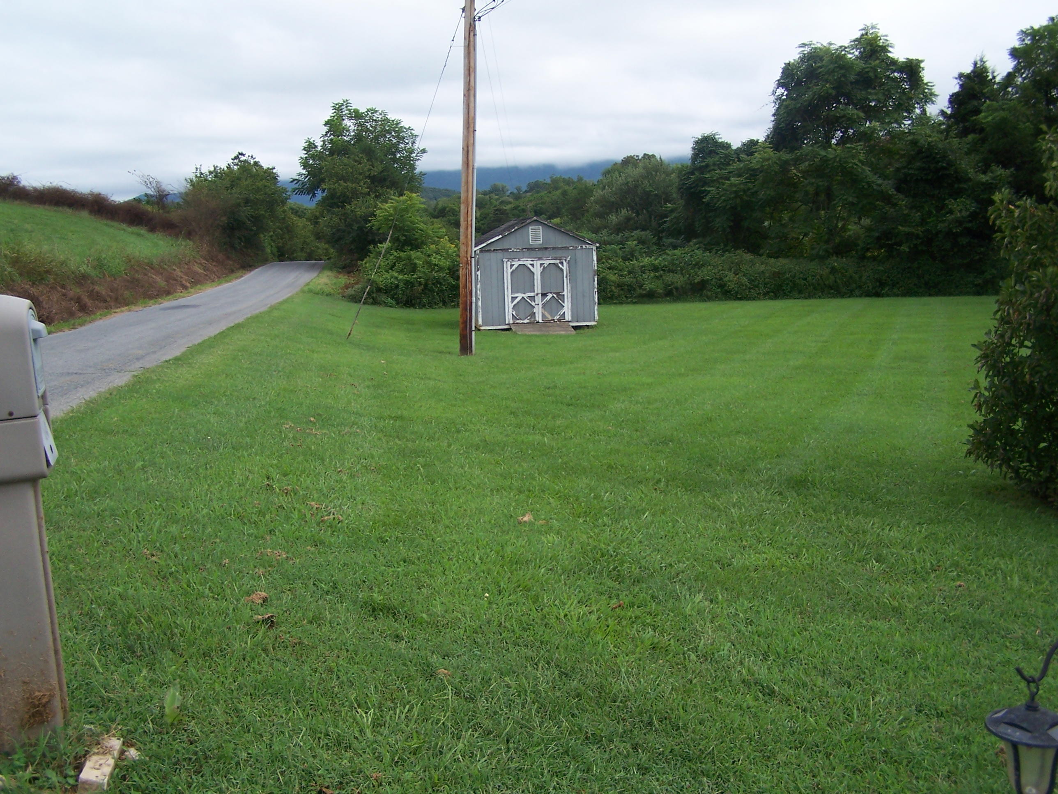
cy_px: 397
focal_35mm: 38
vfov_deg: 37.7
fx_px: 1161
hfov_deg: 49.0
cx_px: 529
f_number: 2.8
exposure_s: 1/1000
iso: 80
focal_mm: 6.3
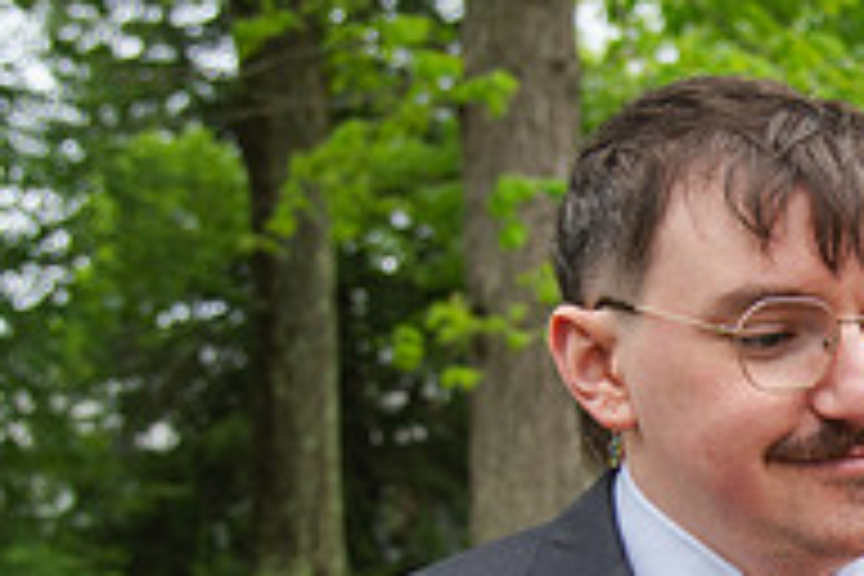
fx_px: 2208
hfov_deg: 21.1
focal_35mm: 92
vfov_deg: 14.7
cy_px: 556
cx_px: 935
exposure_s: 1/320
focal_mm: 28
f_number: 4
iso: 180
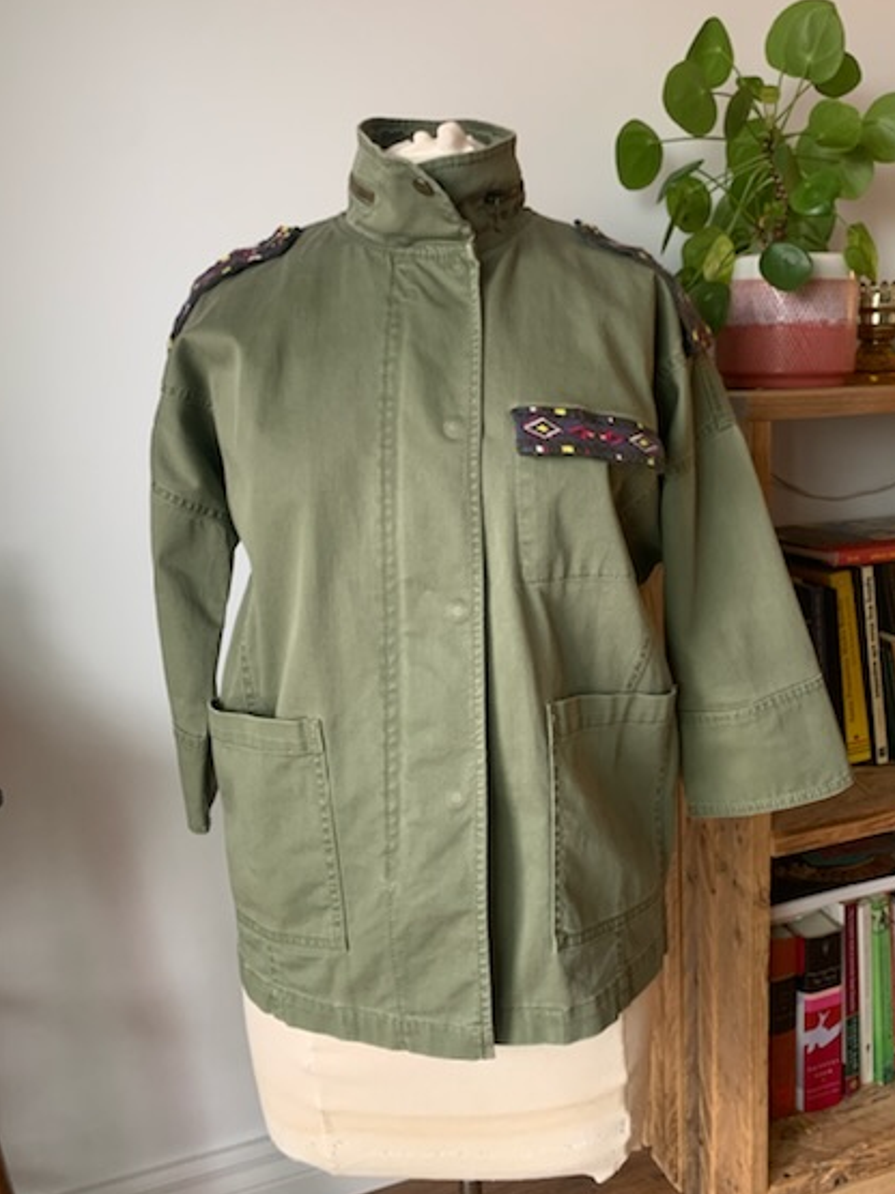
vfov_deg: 59.8
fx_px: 1035
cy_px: 525
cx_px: 512
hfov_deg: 46.6
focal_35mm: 30
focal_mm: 4.25
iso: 400
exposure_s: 1/40
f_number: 1.8
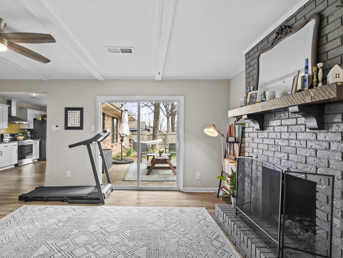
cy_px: 125
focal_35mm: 17
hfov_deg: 90.6
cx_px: 150
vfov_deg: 74.7
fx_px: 168
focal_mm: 10
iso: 400
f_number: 8
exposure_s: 1/4
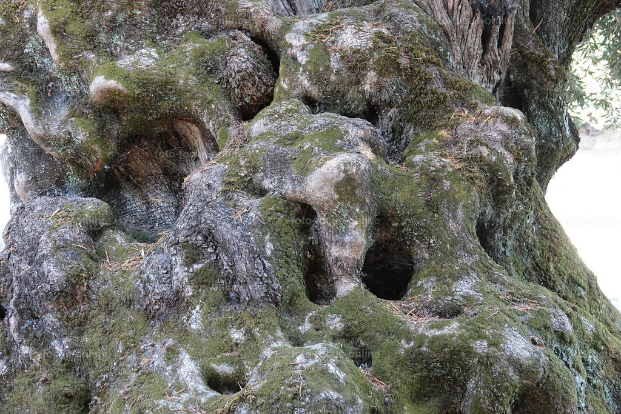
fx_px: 1466
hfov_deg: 23.9
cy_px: 207
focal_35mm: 85
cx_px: 310
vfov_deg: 16.1
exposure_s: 1/100
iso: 800
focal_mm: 31.33
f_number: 3.5
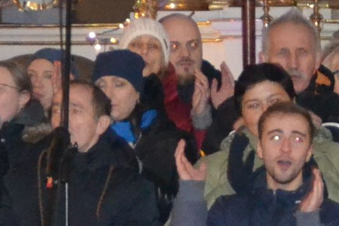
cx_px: 451
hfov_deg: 4.9
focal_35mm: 423
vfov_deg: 3.2
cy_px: 138
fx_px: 3982
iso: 3200
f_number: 4.5
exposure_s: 1/60
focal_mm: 42
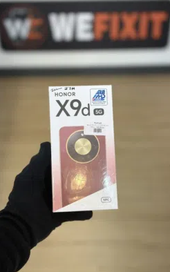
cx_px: 79
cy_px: 136
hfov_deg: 23.1
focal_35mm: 56
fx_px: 415
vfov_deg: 36.3
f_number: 1.6
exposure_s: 1/447
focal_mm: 5.96
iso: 40
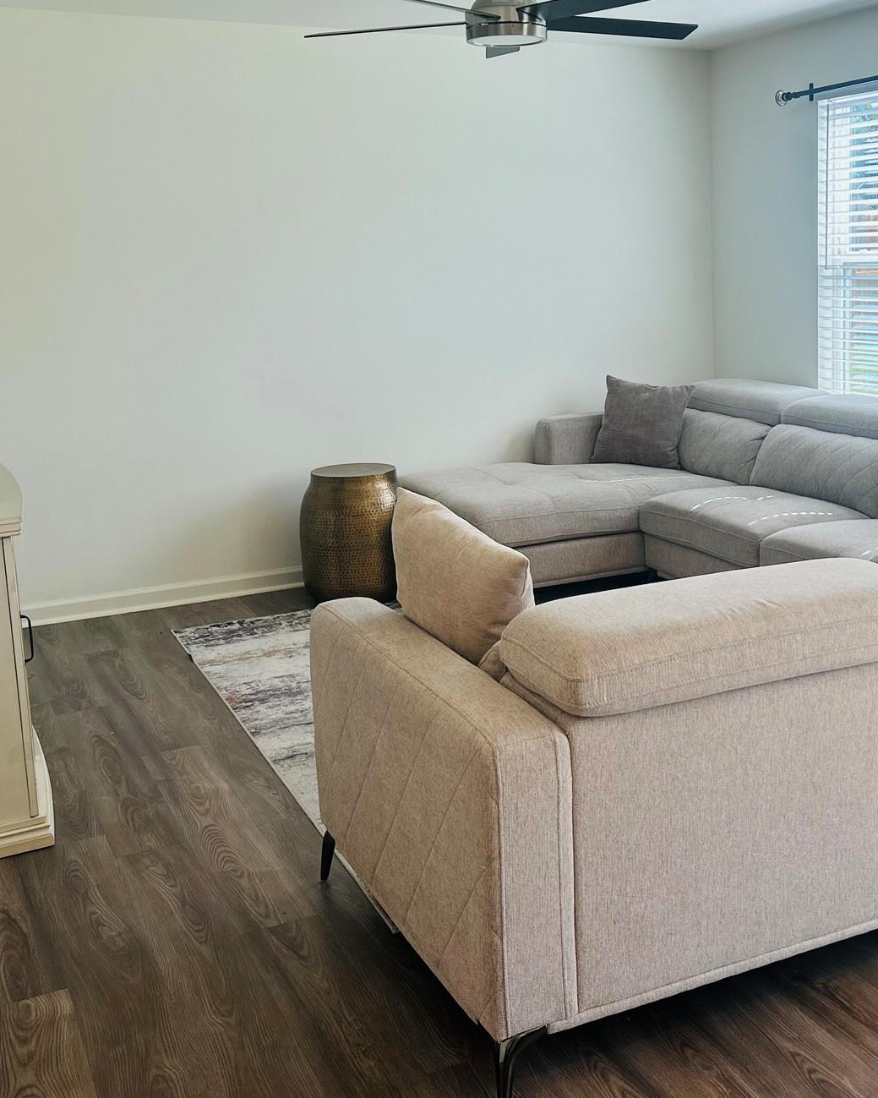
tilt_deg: -8.4
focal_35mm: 40
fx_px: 1299
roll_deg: +1.3
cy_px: 451
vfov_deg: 45.6
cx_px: 603
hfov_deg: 36.8
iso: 50
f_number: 1.5
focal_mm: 5.7
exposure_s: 1/308
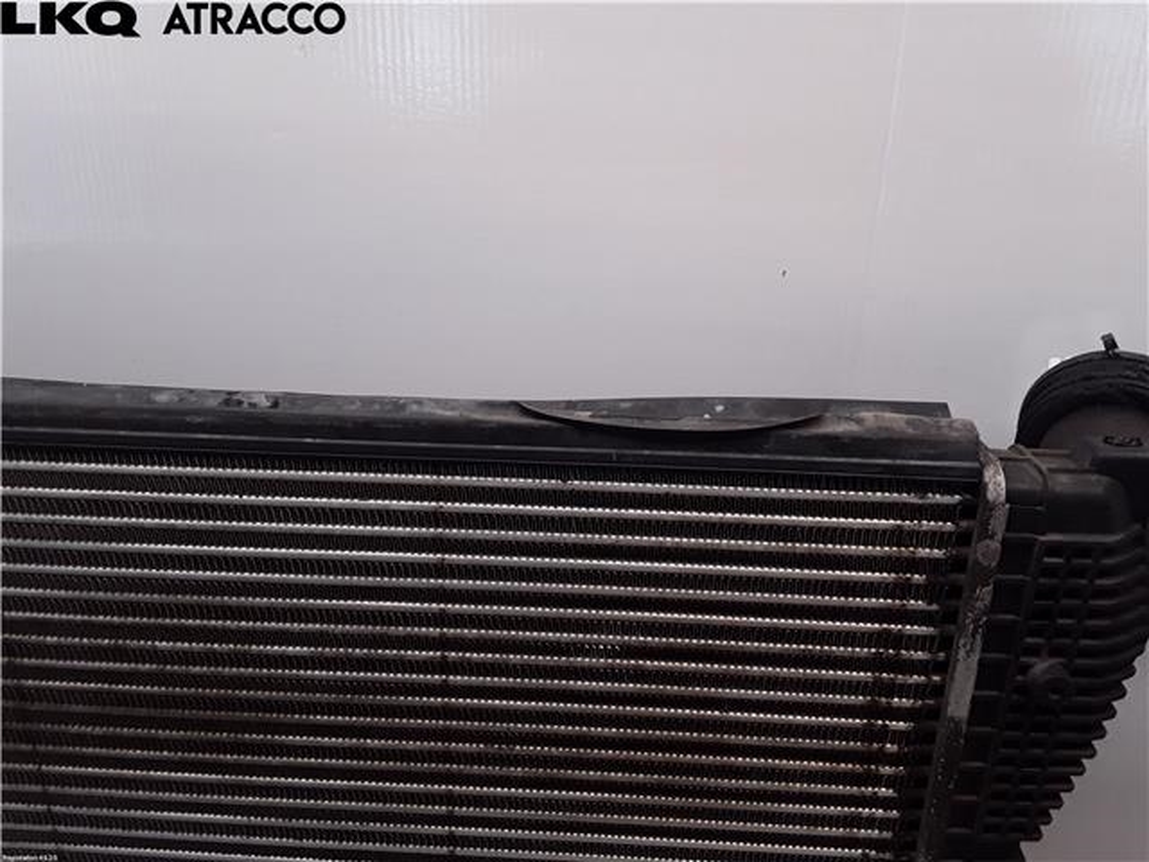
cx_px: 574
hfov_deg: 63.4
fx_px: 929
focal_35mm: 28
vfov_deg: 49.7
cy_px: 431
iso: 100
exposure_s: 1/226
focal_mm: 2.91
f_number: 1.9
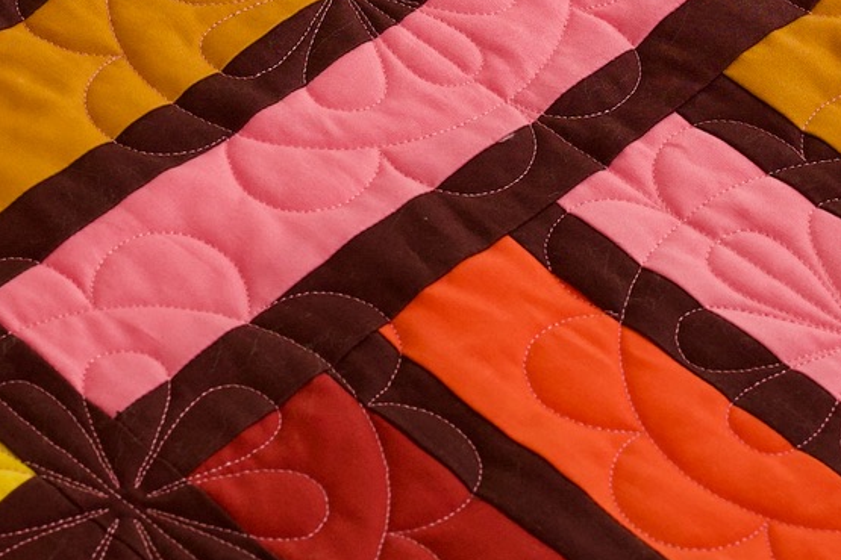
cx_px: 109
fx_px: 3926
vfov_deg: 8.1
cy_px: -89
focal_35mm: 168
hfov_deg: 12.2
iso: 400
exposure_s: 1/80
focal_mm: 27
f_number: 4
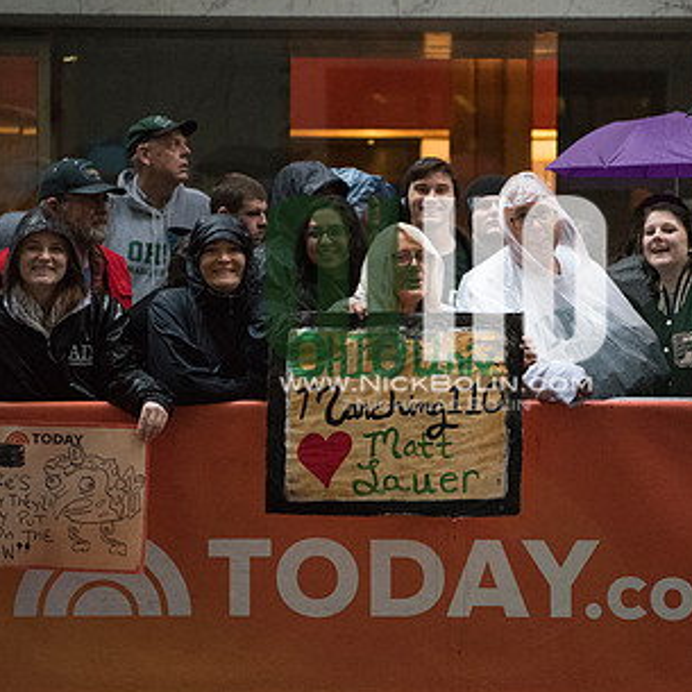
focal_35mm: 113
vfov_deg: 15.4
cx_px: 436
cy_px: 303
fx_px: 2556
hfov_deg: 15.4
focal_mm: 70
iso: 10000
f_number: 2.8
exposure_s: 1/1000
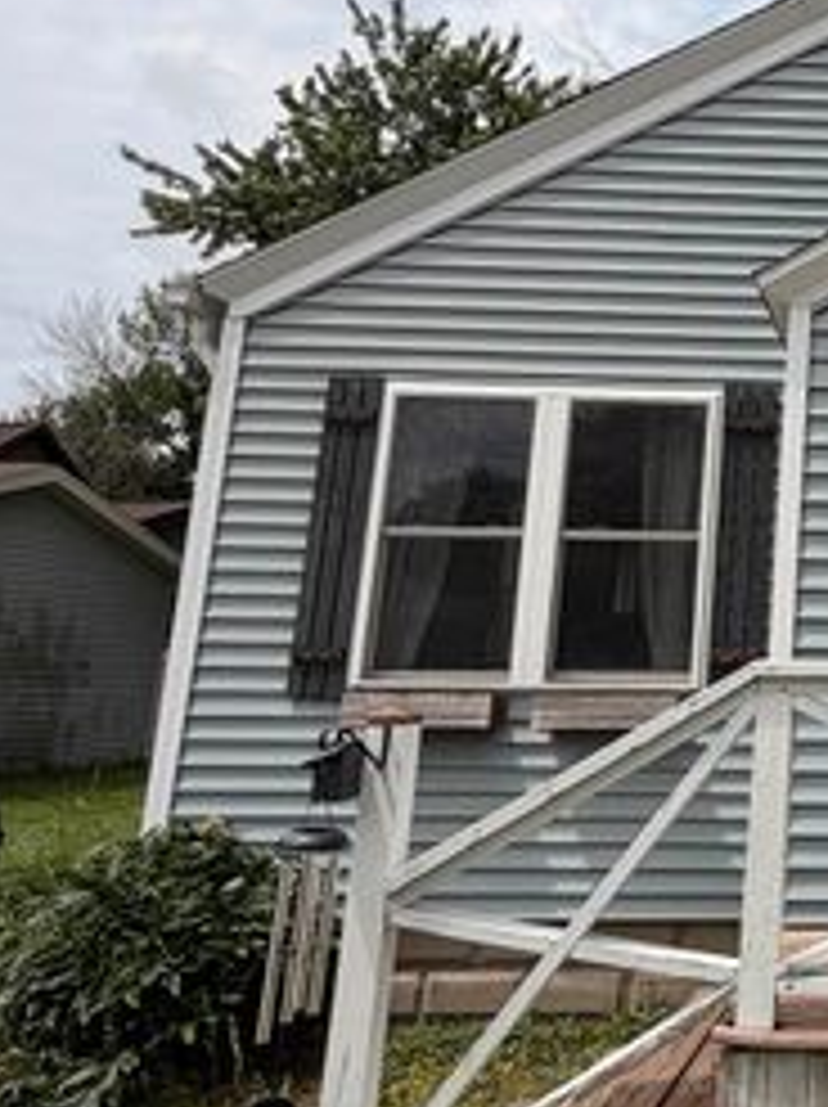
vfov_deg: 48.6
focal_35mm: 38
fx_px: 1214
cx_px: 1035
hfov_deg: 30.8
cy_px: 421
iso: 20
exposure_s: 1/1572
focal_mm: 2.22
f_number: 2.2
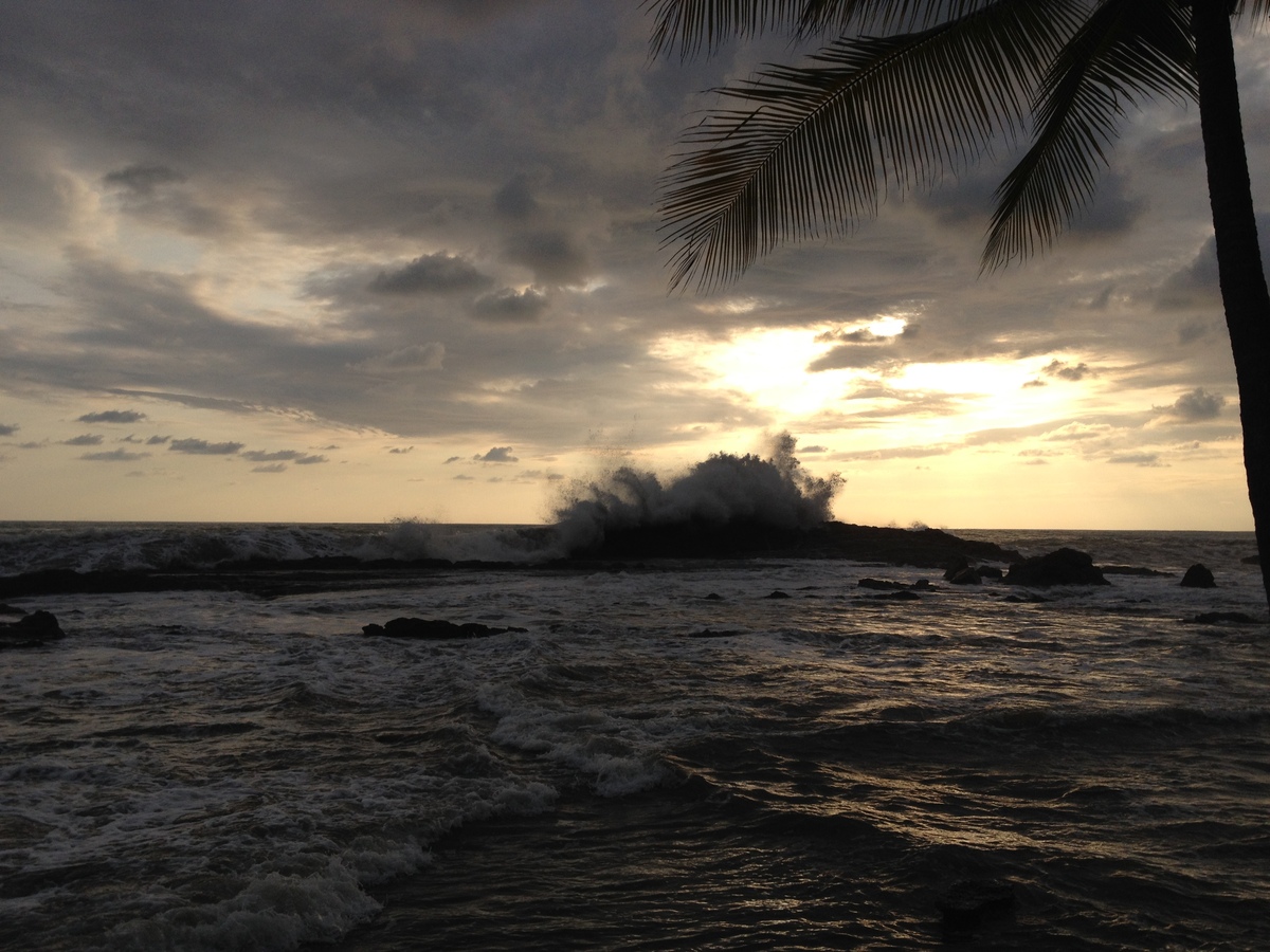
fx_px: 1284
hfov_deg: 52.6
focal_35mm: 35
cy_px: 476
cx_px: 635
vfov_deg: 40.7
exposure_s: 1/2632
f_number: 2.4
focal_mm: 4.28
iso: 50
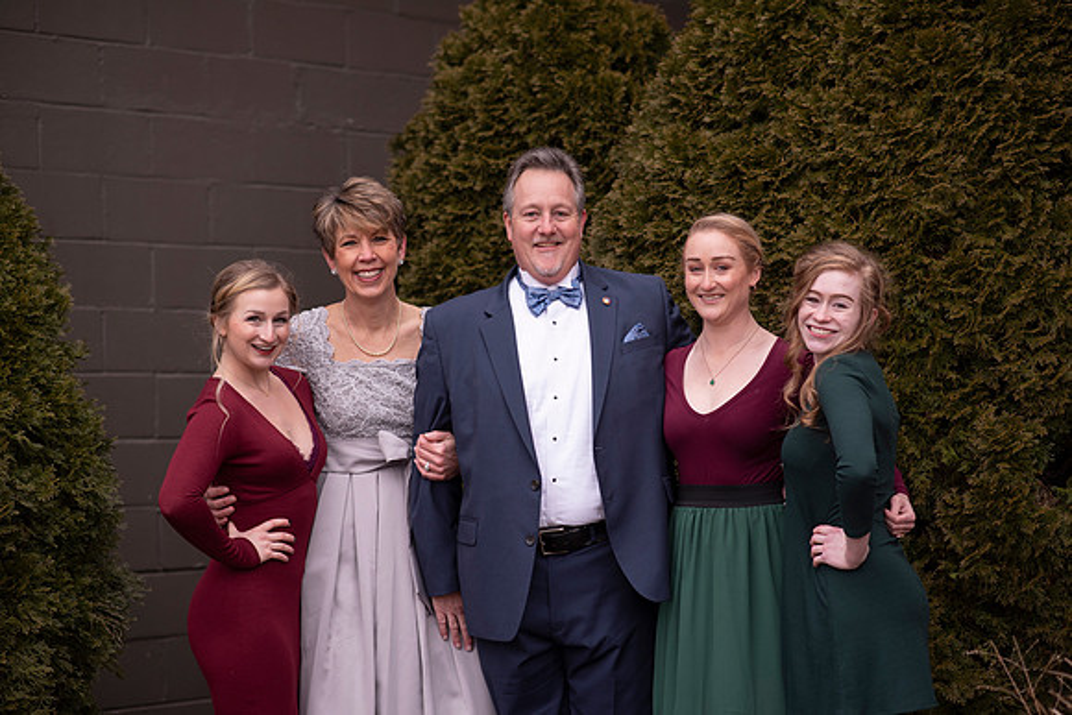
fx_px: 2532
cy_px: 358
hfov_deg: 23.9
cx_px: 536
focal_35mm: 85
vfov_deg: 16.1
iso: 100
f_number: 2.5
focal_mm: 85
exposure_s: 1/125
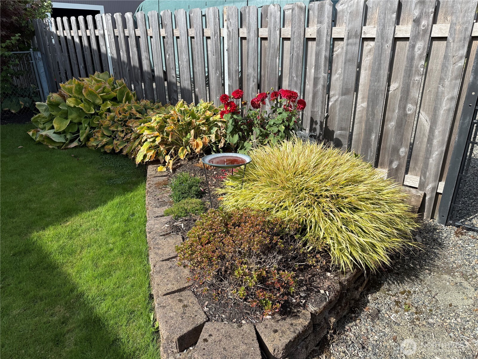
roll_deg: +1.3
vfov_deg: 56.8
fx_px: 331
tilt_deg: -20.5
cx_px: 239
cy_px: 180
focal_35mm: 24
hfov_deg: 71.6
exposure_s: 1/2703
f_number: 1.78
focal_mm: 6.76
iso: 80
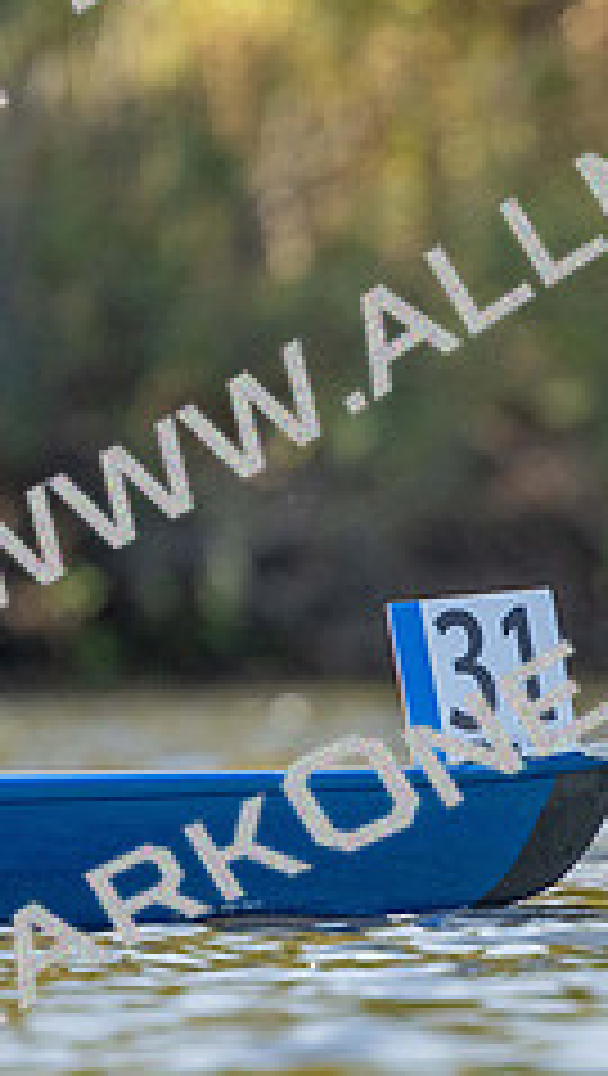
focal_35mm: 2285
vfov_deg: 0.9
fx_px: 65283
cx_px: 477
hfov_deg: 0.5
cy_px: 628
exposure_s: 1/2500
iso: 800
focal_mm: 600
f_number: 4
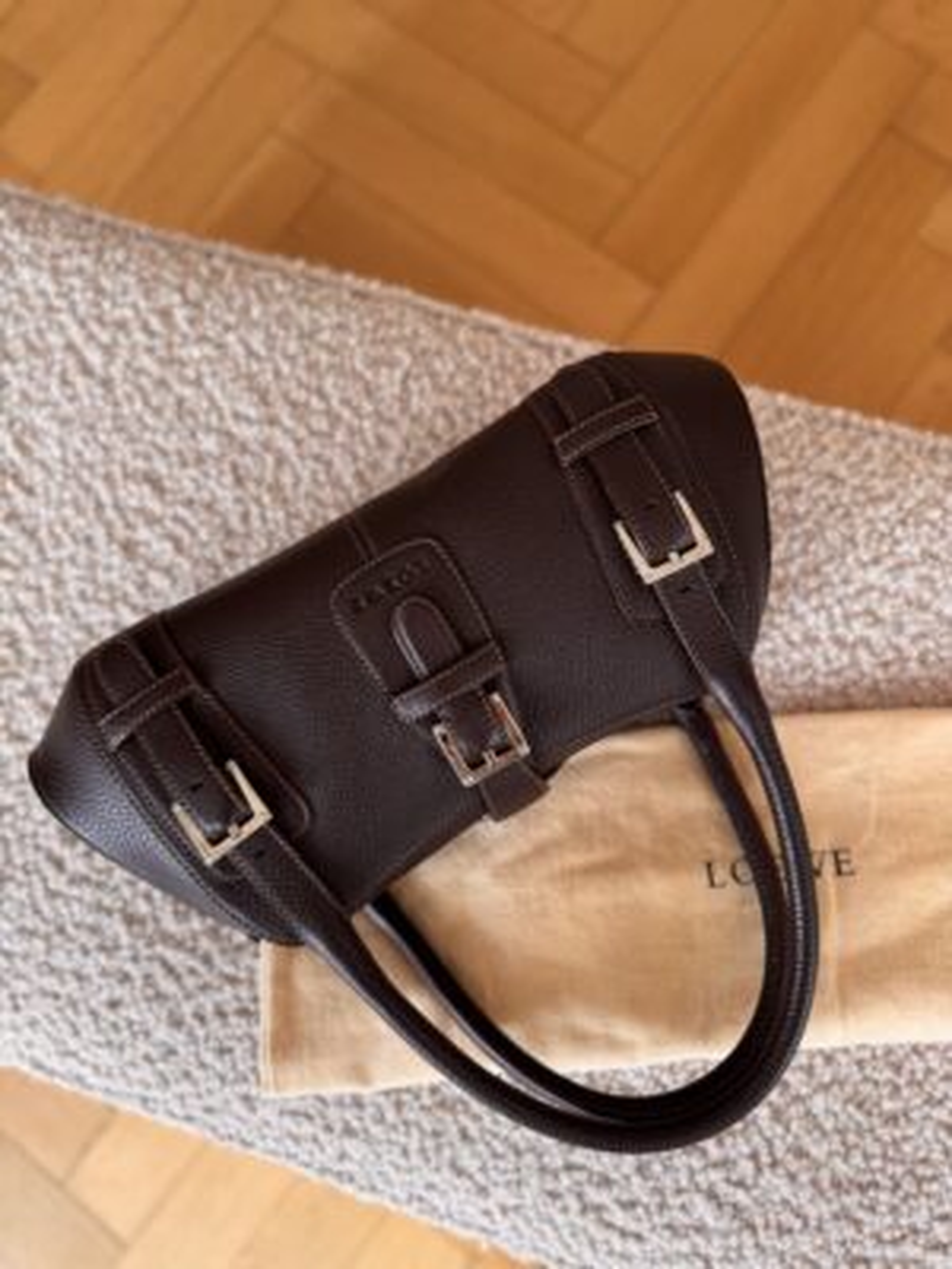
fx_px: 880
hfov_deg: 56.8
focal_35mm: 24
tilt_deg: -81.2
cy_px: 634
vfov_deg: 71.6
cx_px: 476
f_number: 1.78
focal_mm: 6.76
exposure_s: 1/50
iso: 200
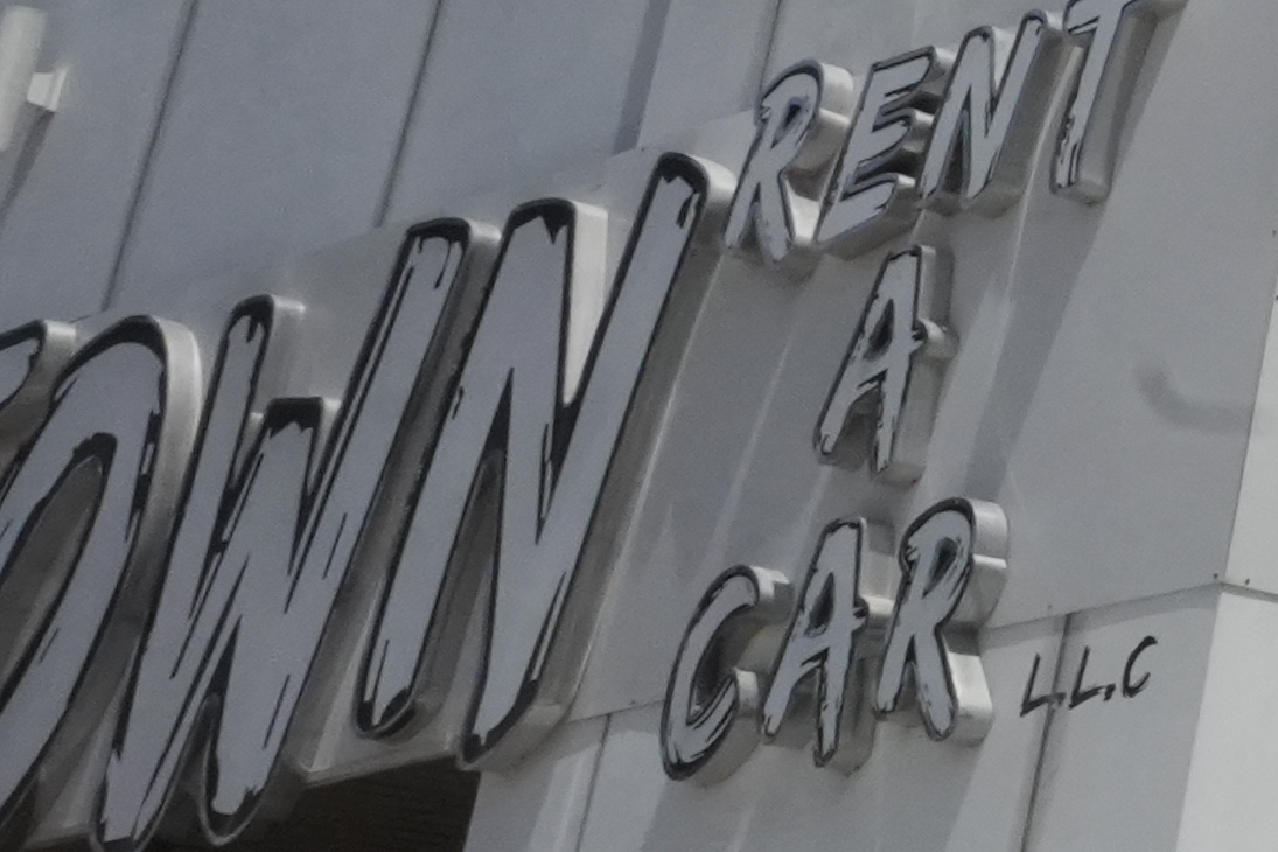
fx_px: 4544
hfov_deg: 12.1
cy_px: -456
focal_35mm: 128
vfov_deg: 10.3
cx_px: 3270
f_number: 22
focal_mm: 20
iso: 2500
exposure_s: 1/2000
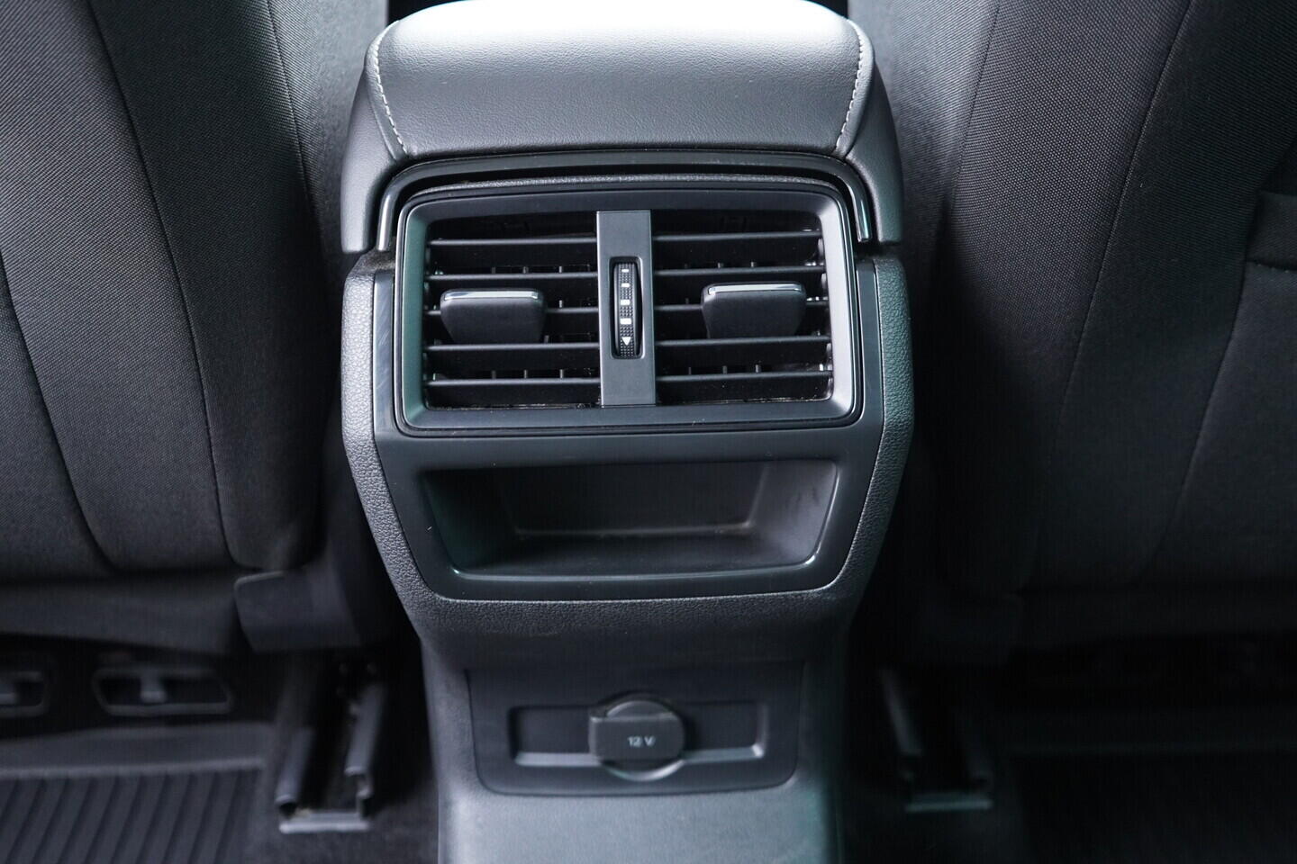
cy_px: 432
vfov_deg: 36.9
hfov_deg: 53.1
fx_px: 1297
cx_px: 648
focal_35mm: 36
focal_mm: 24
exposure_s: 1/40
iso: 2000
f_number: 2.8
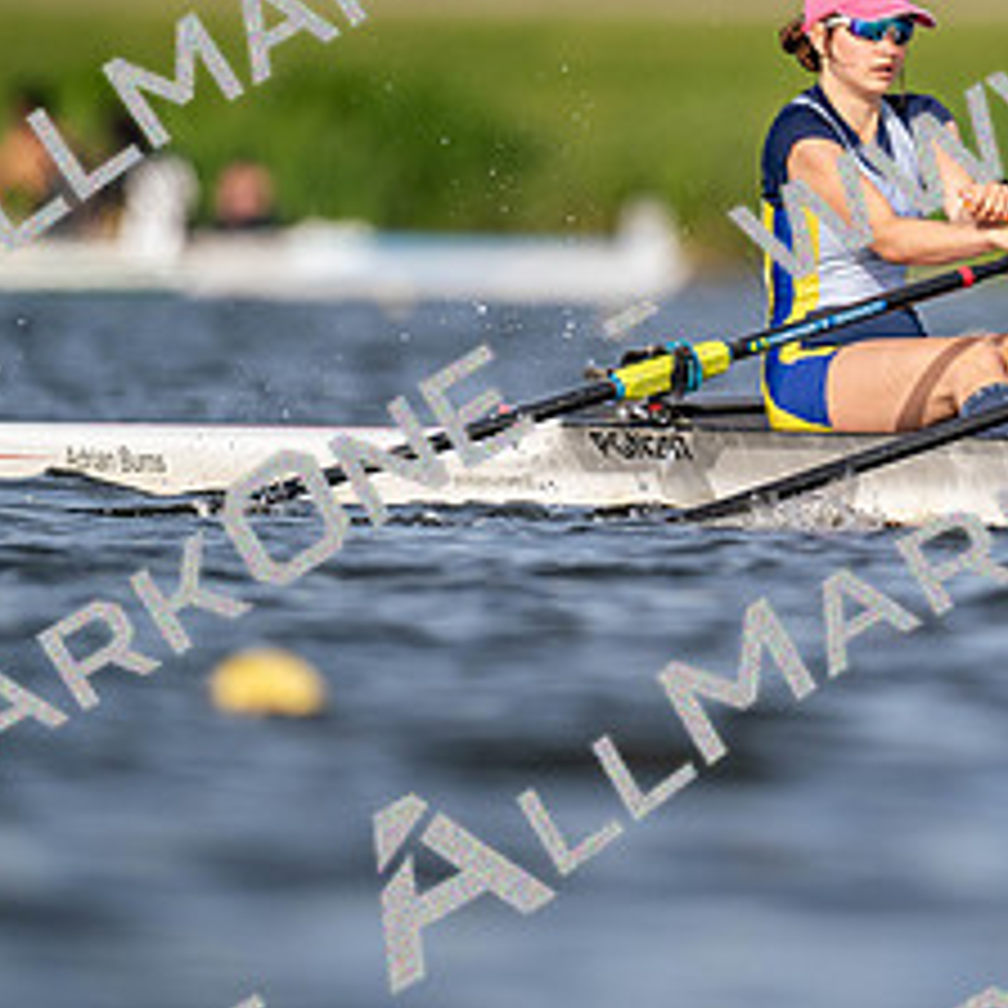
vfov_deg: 1.3
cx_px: 1287
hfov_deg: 1.3
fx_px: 43487
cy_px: 295
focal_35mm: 1320
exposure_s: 1/2500
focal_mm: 600
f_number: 4
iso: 250
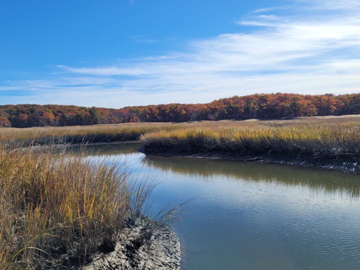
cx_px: 182
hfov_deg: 59.9
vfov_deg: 46.8
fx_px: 312
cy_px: 147
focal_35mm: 30
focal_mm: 5.4
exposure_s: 1/3050
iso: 40
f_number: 1.8
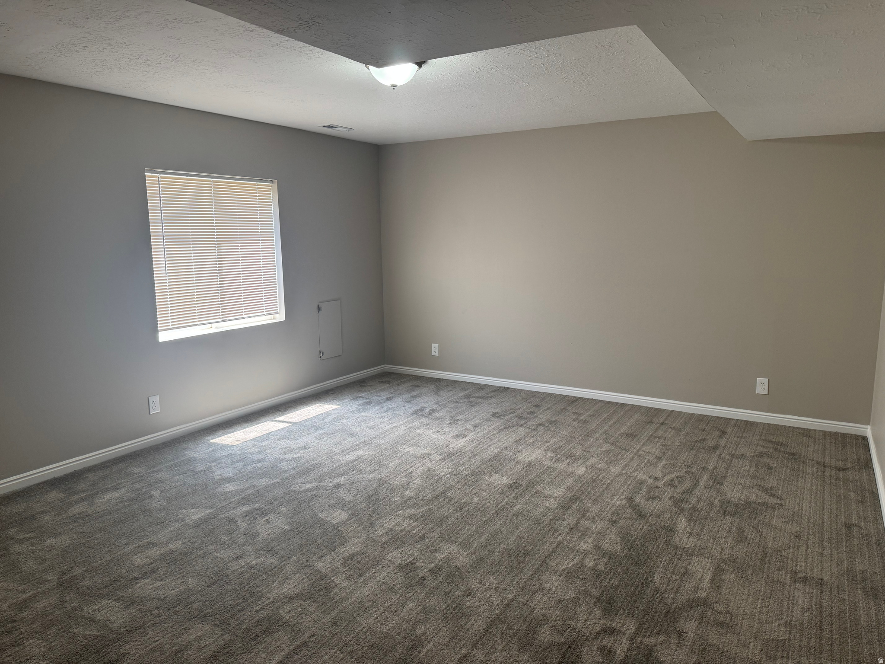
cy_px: 332
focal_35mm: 24
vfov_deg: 56.8
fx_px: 614
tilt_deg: -10.1
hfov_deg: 71.6
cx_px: 442
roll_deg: +0.3
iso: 125
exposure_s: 1/120
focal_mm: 6.76
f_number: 1.78
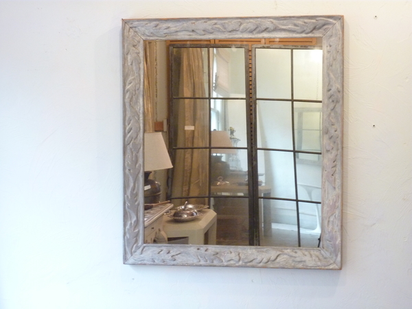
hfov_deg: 27.0
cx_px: 206
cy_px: 154
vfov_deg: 20.4
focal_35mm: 72
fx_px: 857
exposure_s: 1/8
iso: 400
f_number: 4.1
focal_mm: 11.9
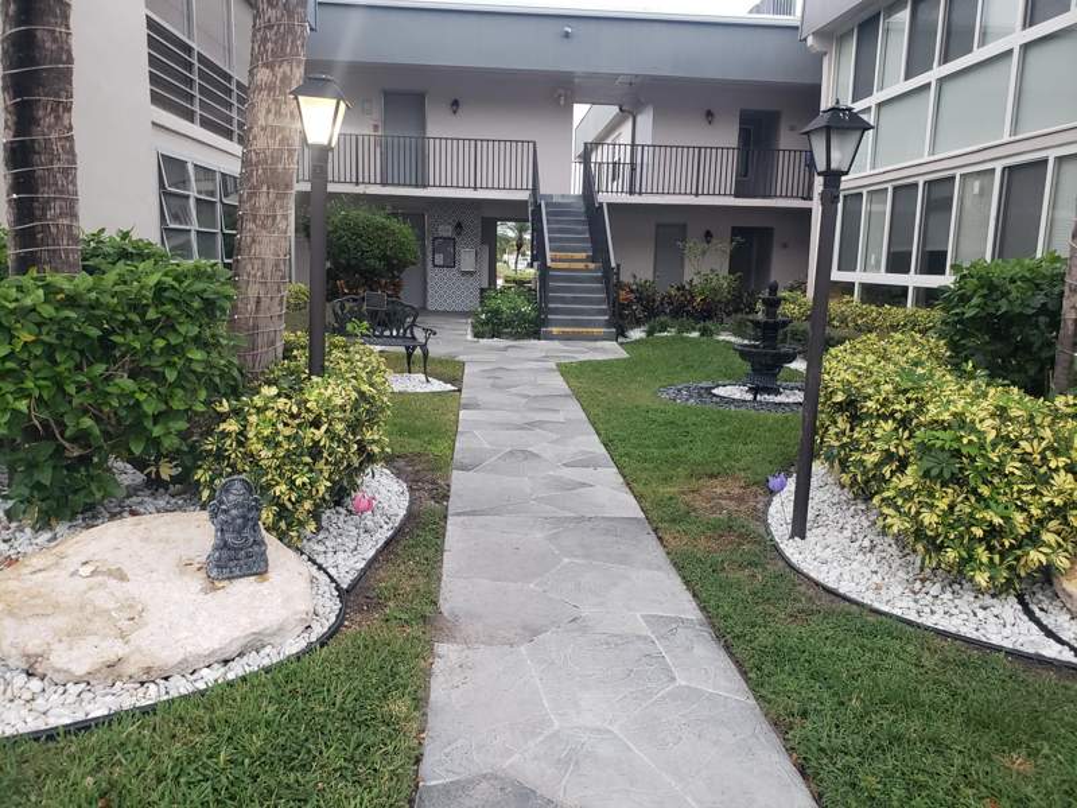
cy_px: 404
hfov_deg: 67.3
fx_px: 809
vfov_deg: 53.1
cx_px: 538
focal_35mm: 26
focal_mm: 4.3
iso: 200
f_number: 2.4
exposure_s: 1/60
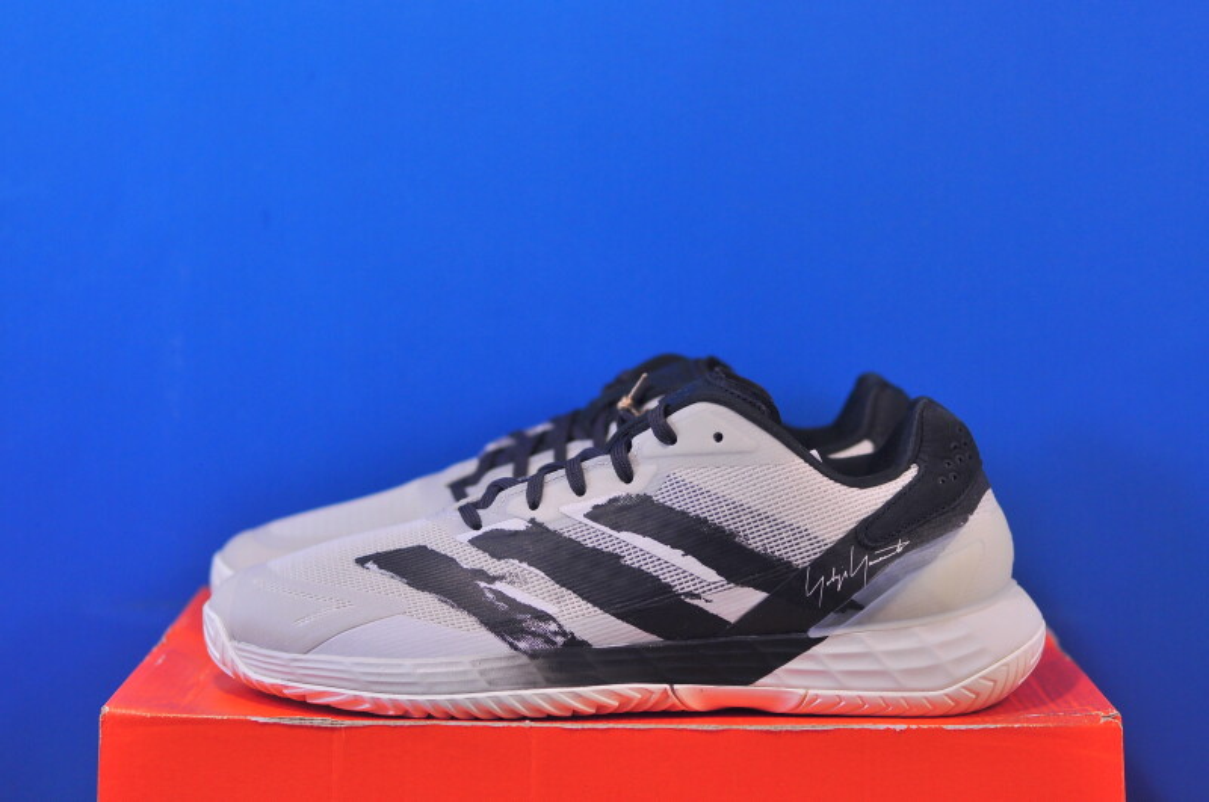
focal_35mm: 75
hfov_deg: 27.0
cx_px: 604
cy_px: 401
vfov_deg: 18.1
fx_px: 2515
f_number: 2.8
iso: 250
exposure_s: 1/320
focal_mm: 50
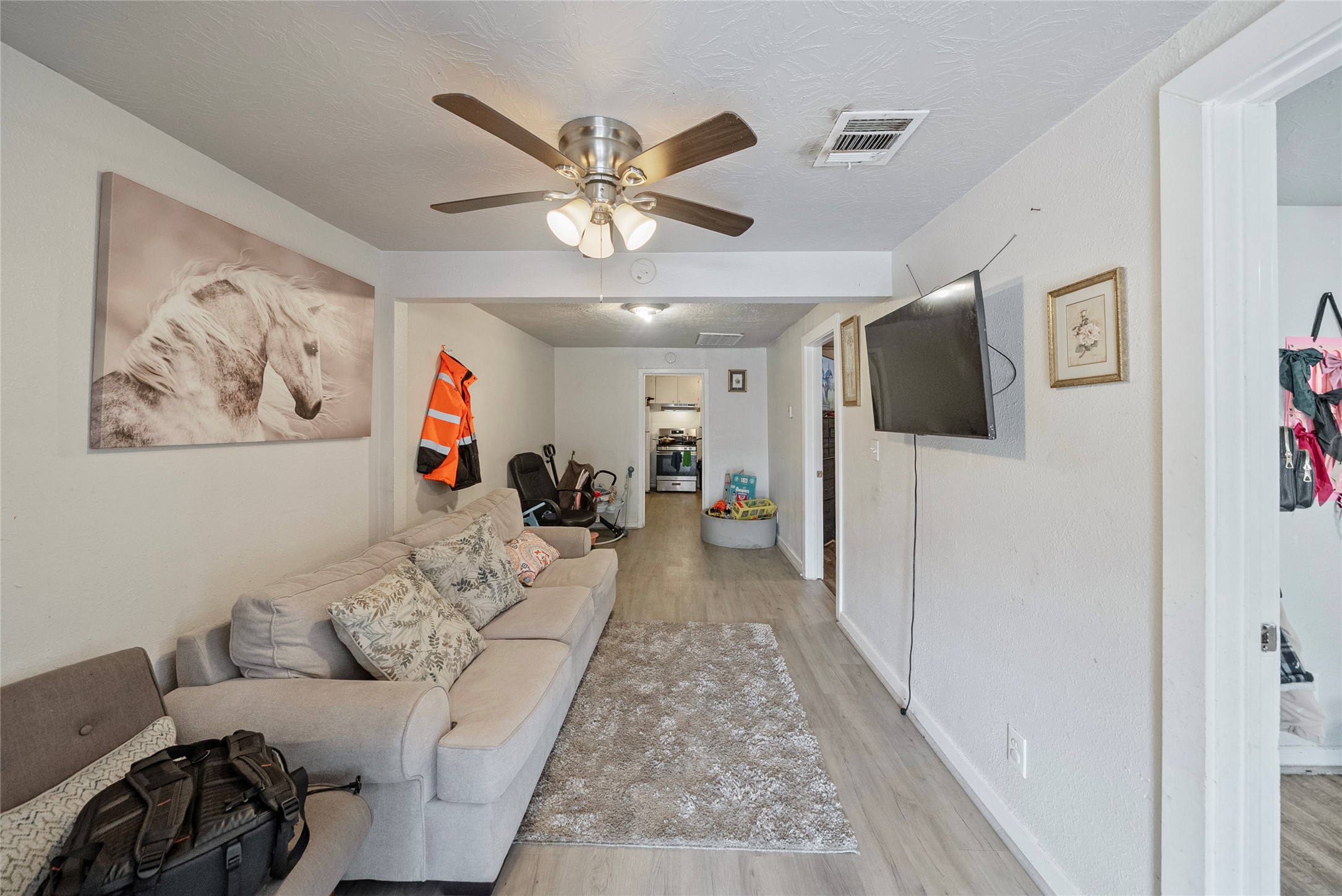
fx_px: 448
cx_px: 671
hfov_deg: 112.6
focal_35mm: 12
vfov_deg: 90.1
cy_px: 448
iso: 1600
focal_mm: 12
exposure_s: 1/25
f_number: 6.3
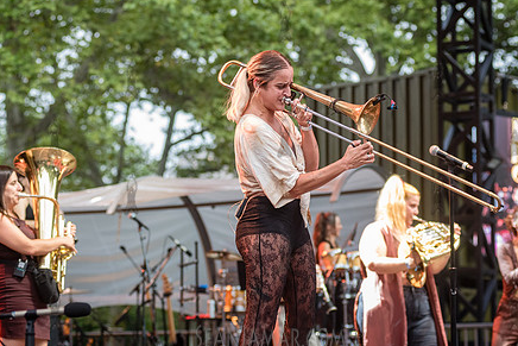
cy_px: 136
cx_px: 277
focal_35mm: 138
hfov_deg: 14.9
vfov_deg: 9.9
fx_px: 1986
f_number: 4
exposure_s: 1/250
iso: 2000
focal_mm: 100
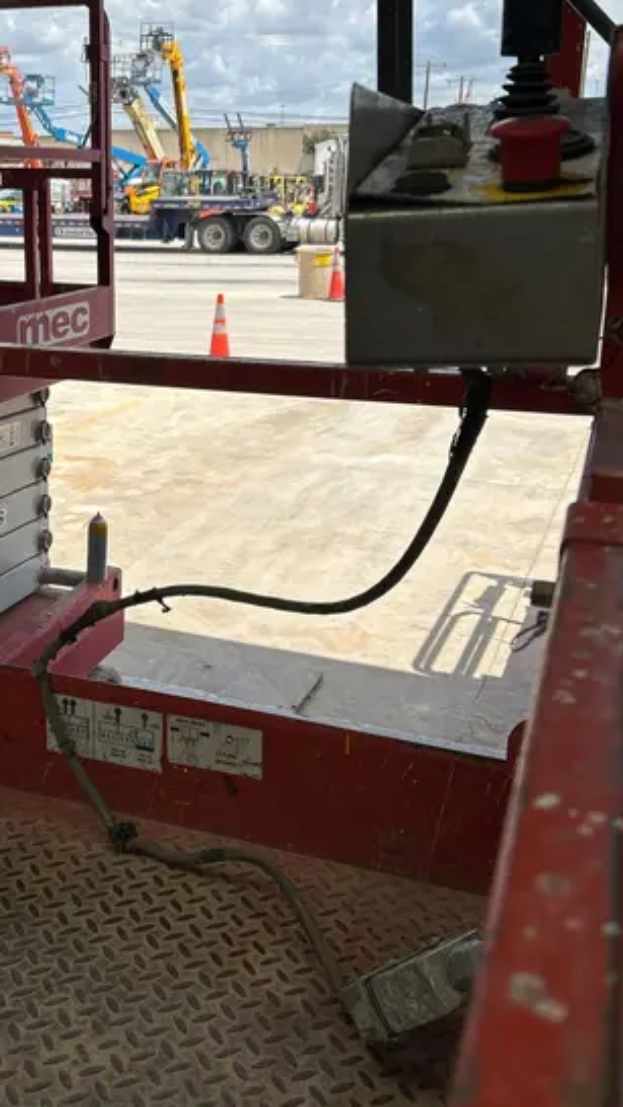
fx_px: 1116
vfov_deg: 52.5
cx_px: 152
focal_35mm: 38
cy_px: 459
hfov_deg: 30.6
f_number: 1.5
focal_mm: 5.7
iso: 50
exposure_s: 1/3831
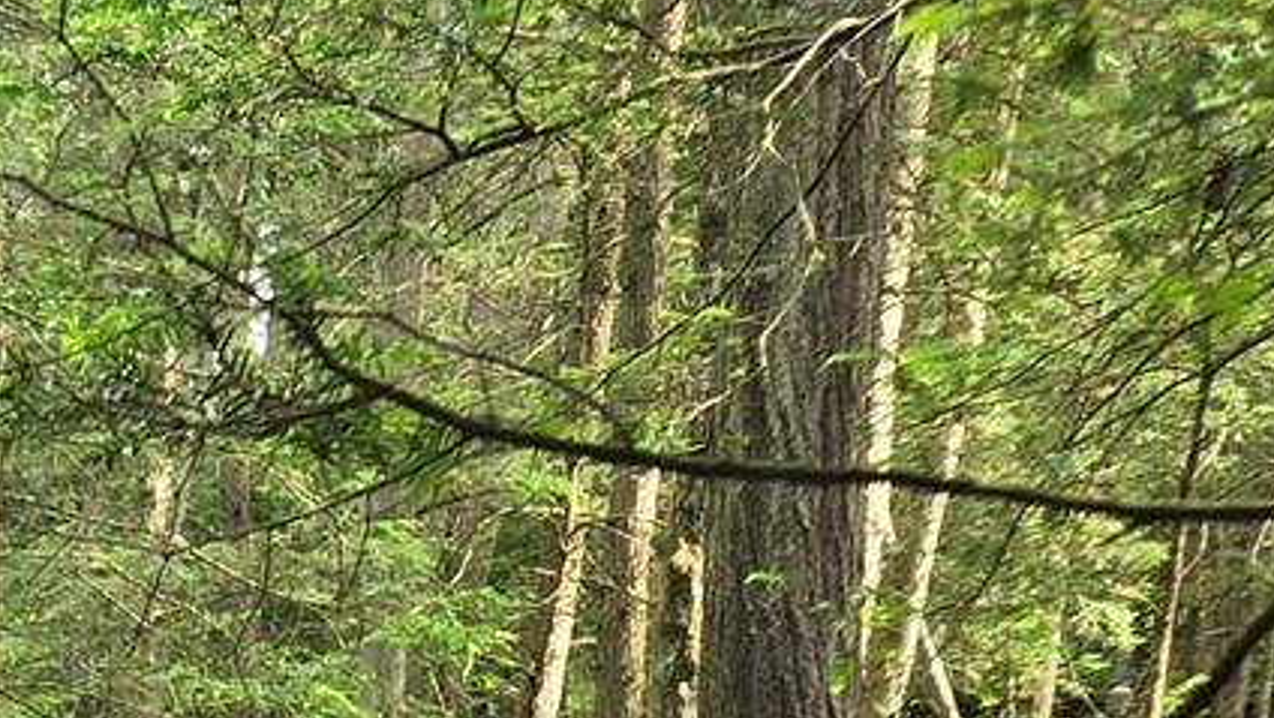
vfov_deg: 9.0
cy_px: 1754
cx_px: -1112
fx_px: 4090
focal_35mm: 121
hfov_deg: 15.0
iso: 80
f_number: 1.8
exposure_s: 1/180
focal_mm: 5.4
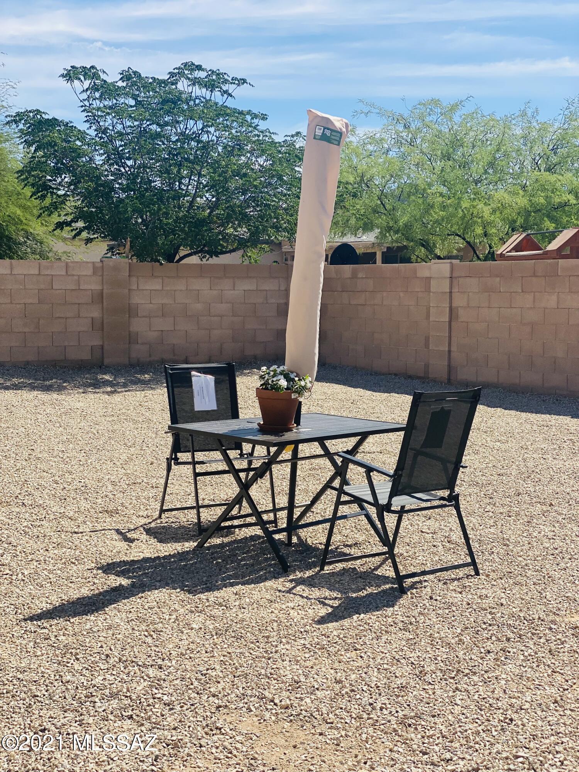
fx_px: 1160
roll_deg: -1.3
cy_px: 386
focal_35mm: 52
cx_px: 290
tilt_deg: -2.3
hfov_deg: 28.0
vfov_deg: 36.8
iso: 20
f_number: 2
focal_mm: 6
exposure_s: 1/2083
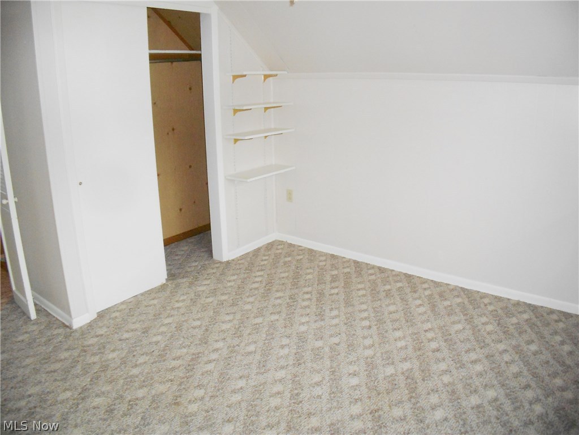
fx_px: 619
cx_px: 290
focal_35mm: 37
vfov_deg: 38.7
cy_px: 218
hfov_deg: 50.1
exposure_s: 1/30
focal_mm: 6.7
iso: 320
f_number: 3.9
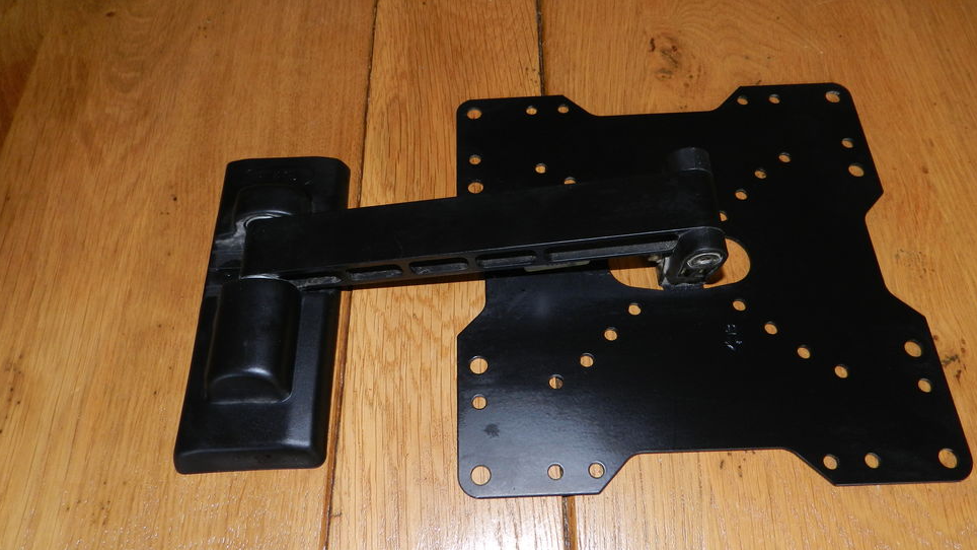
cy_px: 290
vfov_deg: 44.4
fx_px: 673
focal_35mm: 26
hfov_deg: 71.9
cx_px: 504
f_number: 3.4
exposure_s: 1/30
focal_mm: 4
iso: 200
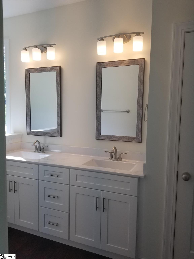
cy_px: 130
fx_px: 194
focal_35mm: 26
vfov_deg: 67.3
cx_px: 97
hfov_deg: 53.1
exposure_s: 1/308
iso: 50
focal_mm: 4.3
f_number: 1.7
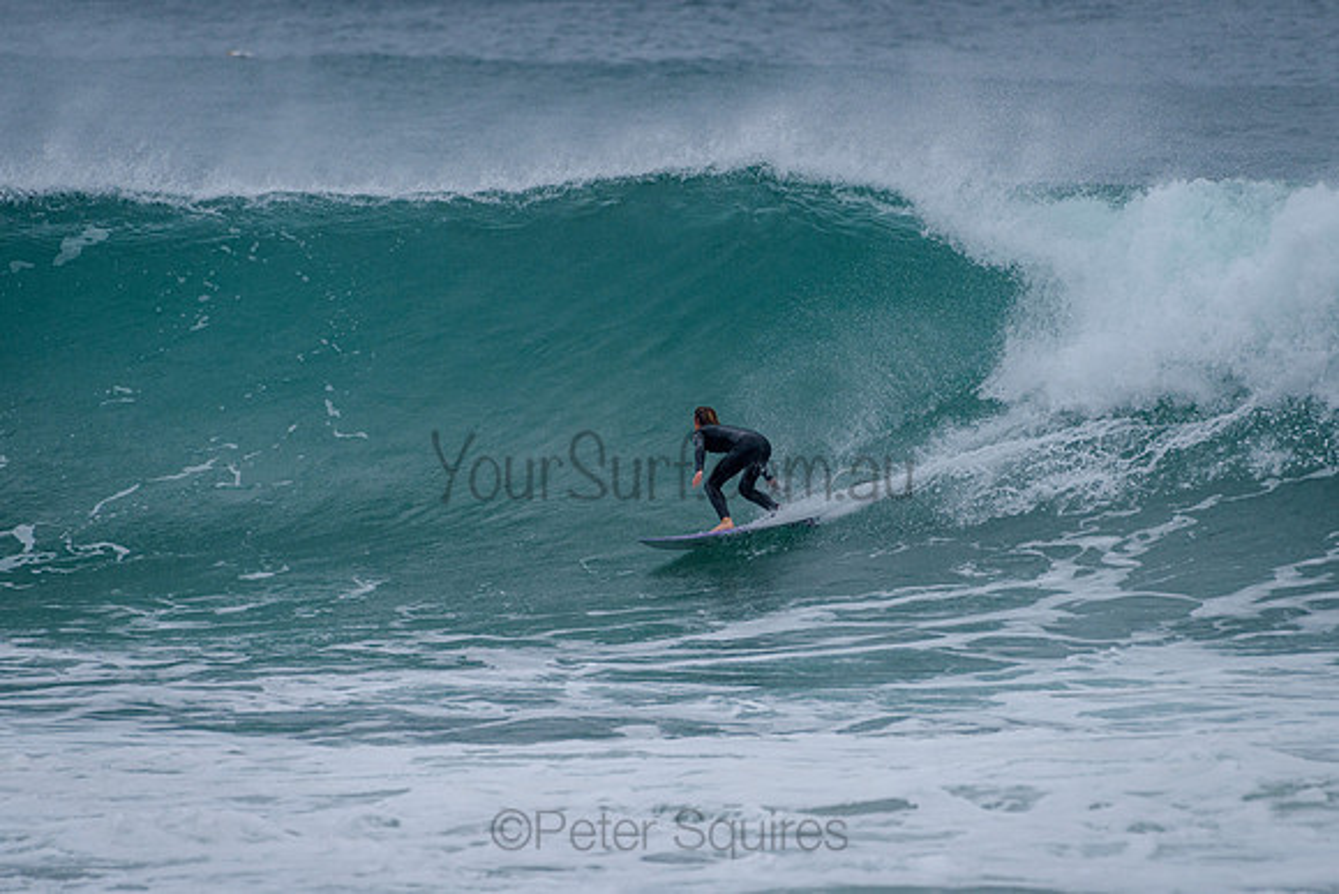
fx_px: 22787
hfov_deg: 3.4
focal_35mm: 613
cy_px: 447
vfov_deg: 2.2
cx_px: 670
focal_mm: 500
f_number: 5.6
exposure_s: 1/2000
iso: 450
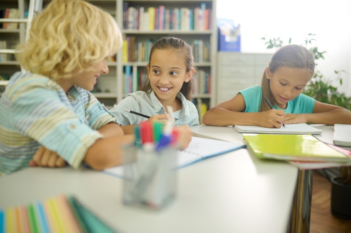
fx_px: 341
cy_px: 116
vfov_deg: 37.8
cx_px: 176
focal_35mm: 35
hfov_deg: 54.5
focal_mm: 35
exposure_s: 1/160
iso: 640
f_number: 1.8
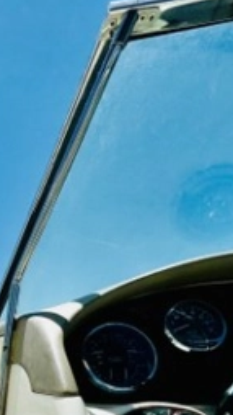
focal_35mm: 44
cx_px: -174
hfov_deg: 20.3
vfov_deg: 36.6
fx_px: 483
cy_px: 489
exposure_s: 1/7299
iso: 40
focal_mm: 2.22
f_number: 2.2
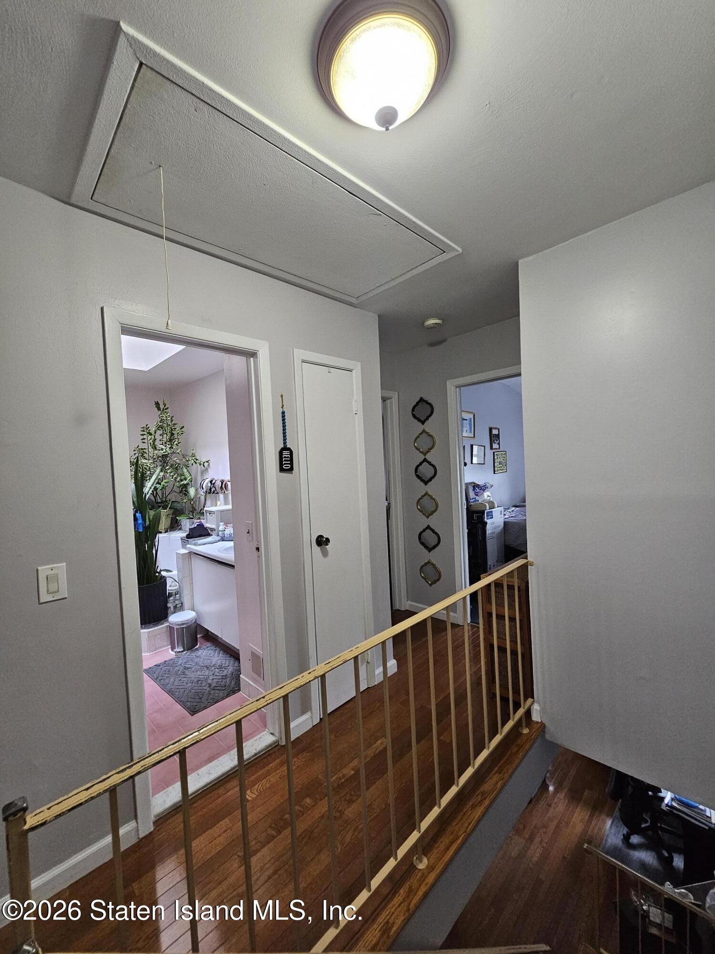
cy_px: 477
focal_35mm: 13
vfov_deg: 106.2
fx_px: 358
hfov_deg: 89.9
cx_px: 358
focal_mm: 2.2
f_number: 2.2
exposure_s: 1/60
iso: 400
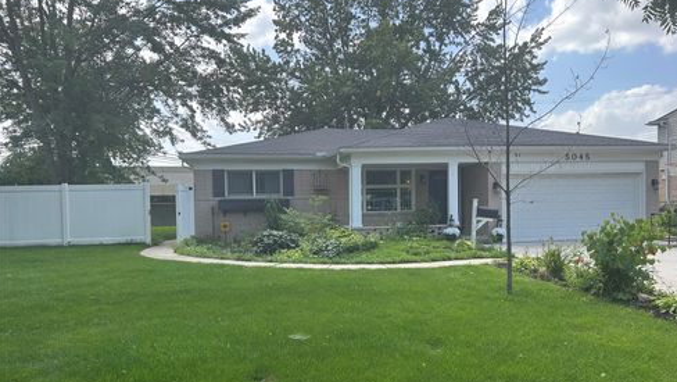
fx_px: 521
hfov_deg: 66.0
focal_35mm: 29
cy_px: 217
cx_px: 345
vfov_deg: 40.1
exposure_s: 1/1000
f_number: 1.5
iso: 50
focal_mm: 5.7
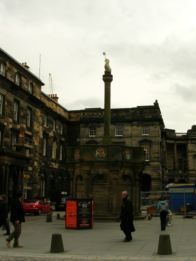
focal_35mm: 45
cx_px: 109
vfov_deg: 42.0
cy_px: 147
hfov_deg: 32.2
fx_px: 340
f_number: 5.6
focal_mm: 5.8
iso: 50
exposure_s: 1/163
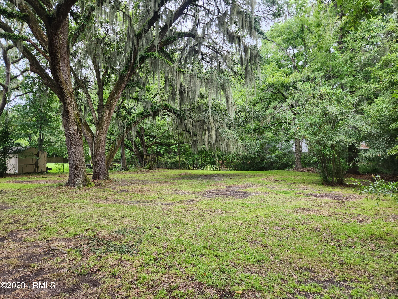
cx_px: 199
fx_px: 264
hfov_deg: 73.9
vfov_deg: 58.9
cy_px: 150
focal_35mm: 23
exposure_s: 1/180
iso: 100
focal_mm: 5.4
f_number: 1.8
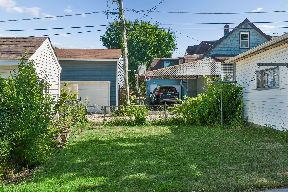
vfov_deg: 41.1
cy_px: 96
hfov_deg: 58.7
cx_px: 144
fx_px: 256
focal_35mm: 32
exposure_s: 1/640
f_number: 8
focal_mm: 32
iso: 400
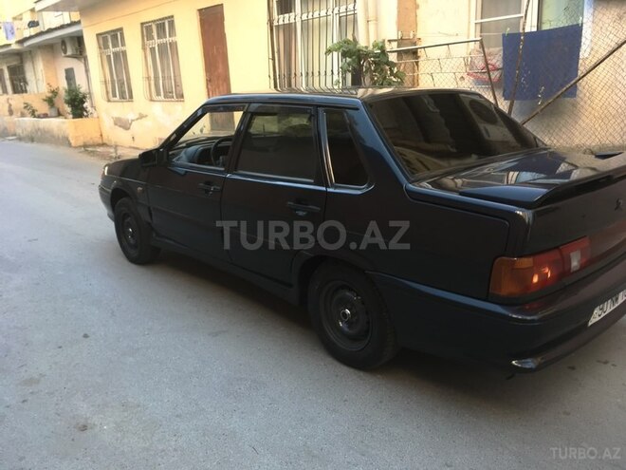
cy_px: 235
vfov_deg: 48.2
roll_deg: +1.8
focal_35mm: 29
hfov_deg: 61.7
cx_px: 313
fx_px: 524
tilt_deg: -16.6
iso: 32
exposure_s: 1/33
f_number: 2.2
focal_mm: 4.15
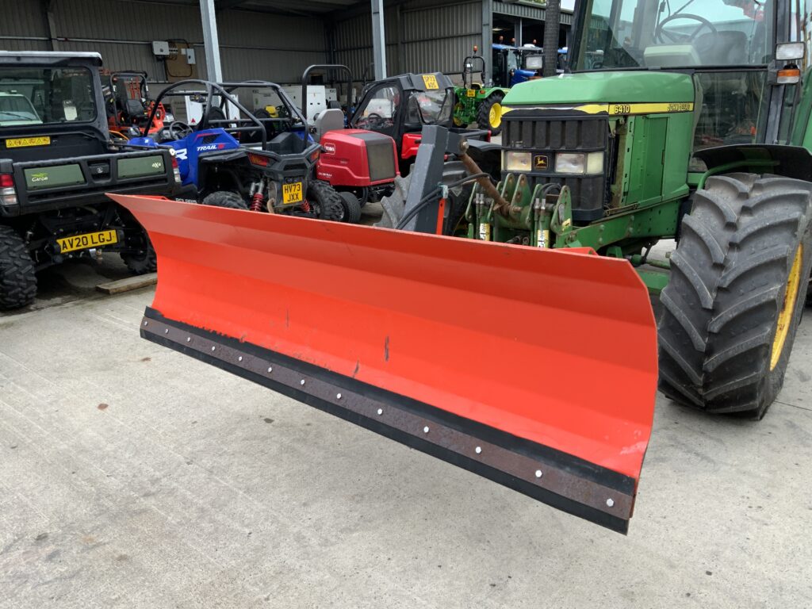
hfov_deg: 61.7
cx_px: 406
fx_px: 680
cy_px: 304
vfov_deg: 48.2
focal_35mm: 29
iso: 16
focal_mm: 3
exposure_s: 1/236
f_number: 1.8
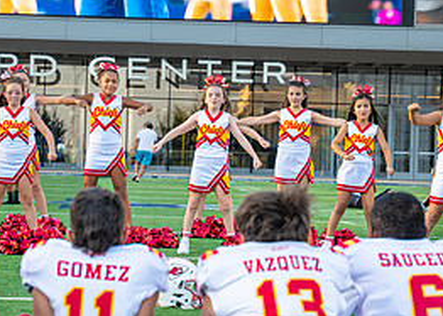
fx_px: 2025
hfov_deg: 12.5
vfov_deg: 8.9
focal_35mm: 161
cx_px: 126
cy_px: 135
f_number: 4.5
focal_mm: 64.8
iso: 640
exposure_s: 1/500
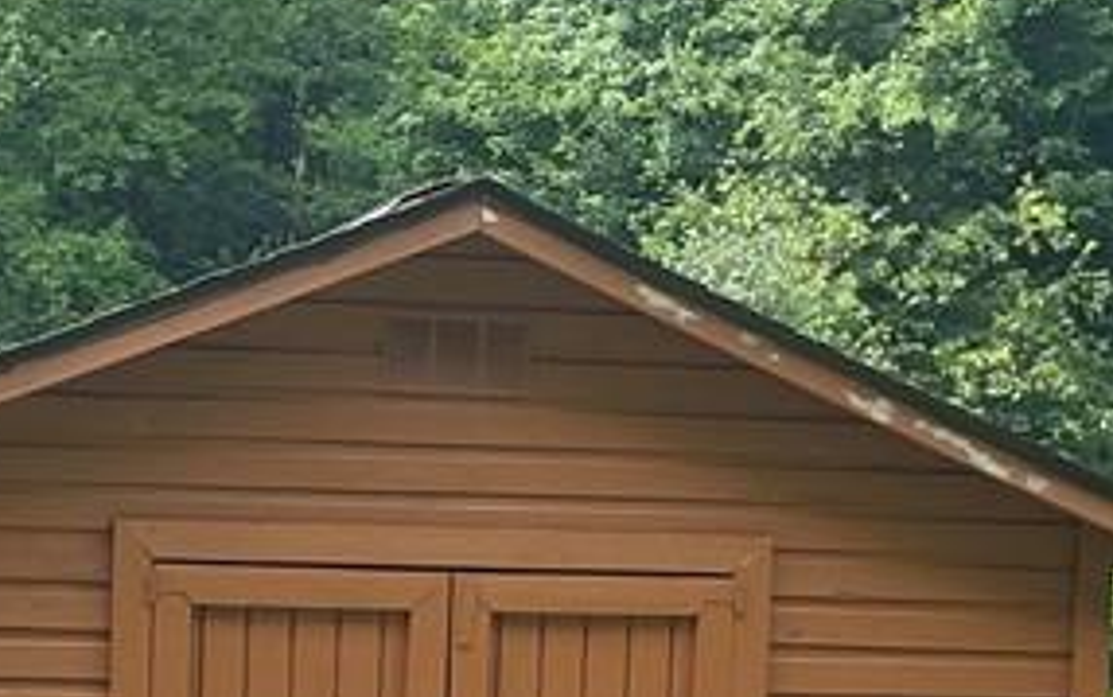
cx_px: 249
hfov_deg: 18.8
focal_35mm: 110
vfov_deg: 11.6
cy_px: 938
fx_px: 3338
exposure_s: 1/574
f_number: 1.8
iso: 16
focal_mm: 3
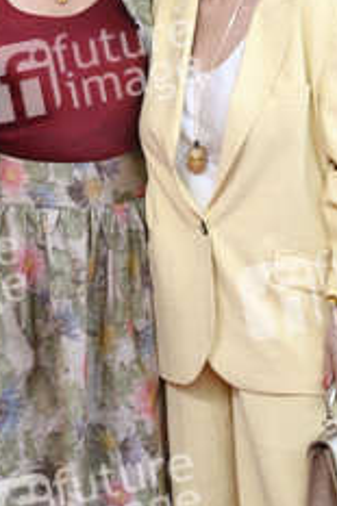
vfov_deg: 13.0
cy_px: 180
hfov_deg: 8.7
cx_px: 152
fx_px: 2222
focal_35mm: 158
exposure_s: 1/250
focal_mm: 92
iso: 500
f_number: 6.3
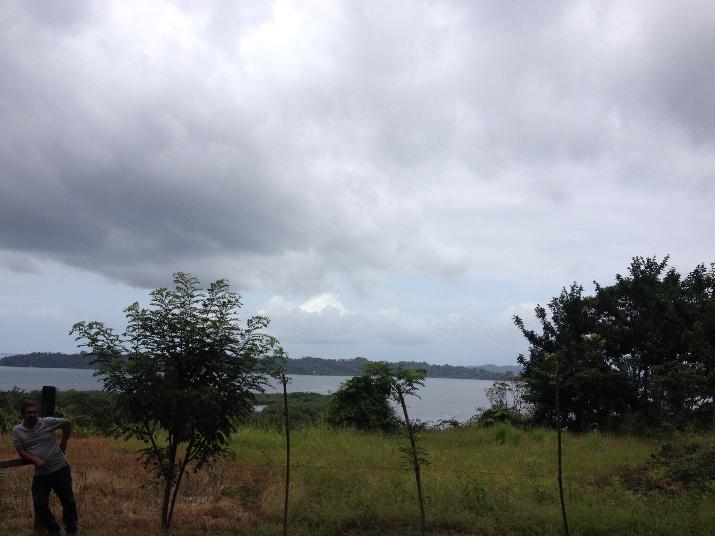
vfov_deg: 36.8
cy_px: 285
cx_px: 347
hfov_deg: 47.9
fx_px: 806
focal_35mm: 39
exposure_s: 1/1842
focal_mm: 4.28
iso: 50
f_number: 2.4
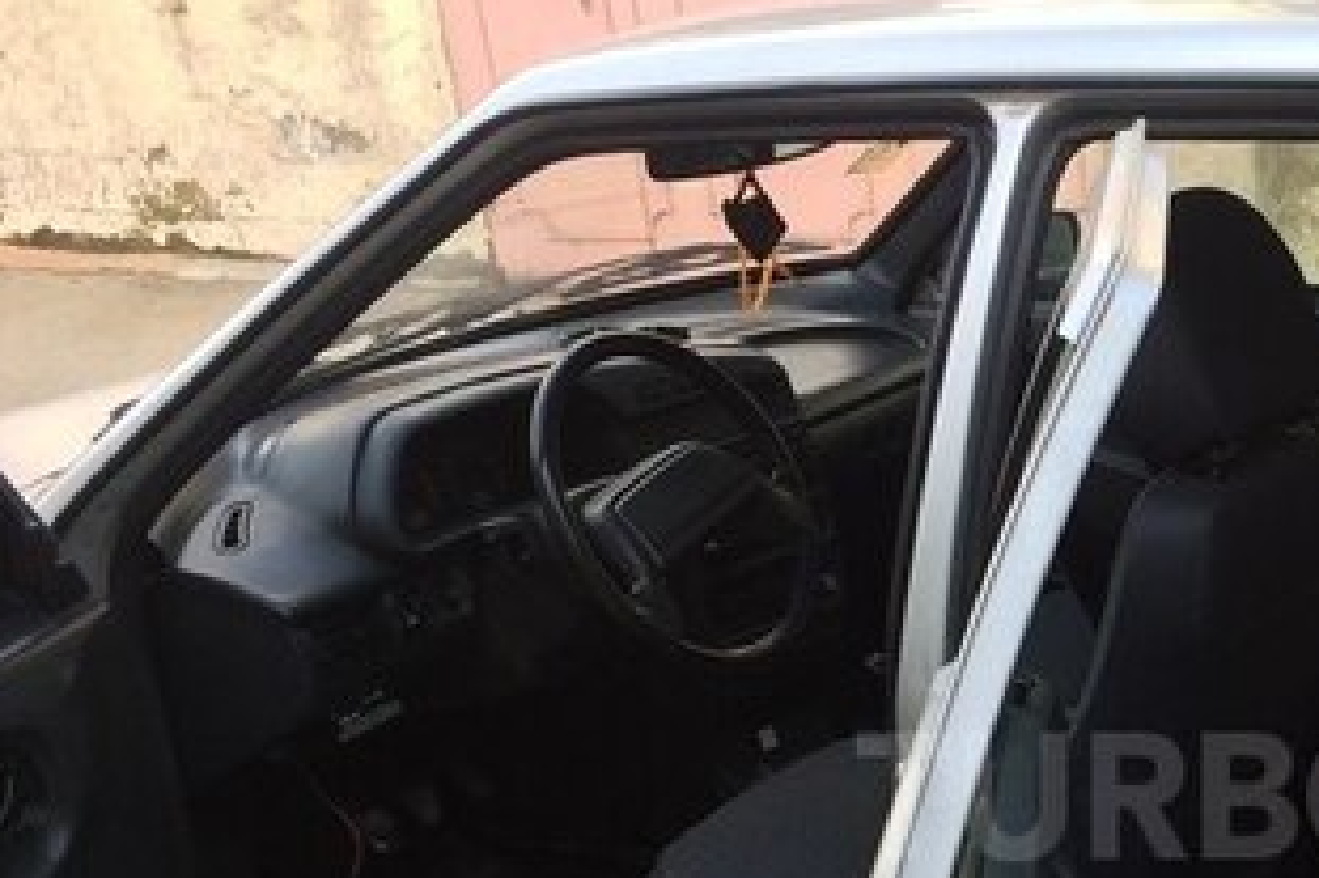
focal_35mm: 64
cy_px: 795
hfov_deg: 29.5
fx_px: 2344
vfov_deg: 20.8
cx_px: 1289
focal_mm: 4.15
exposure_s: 1/100
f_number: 2.2
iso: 50
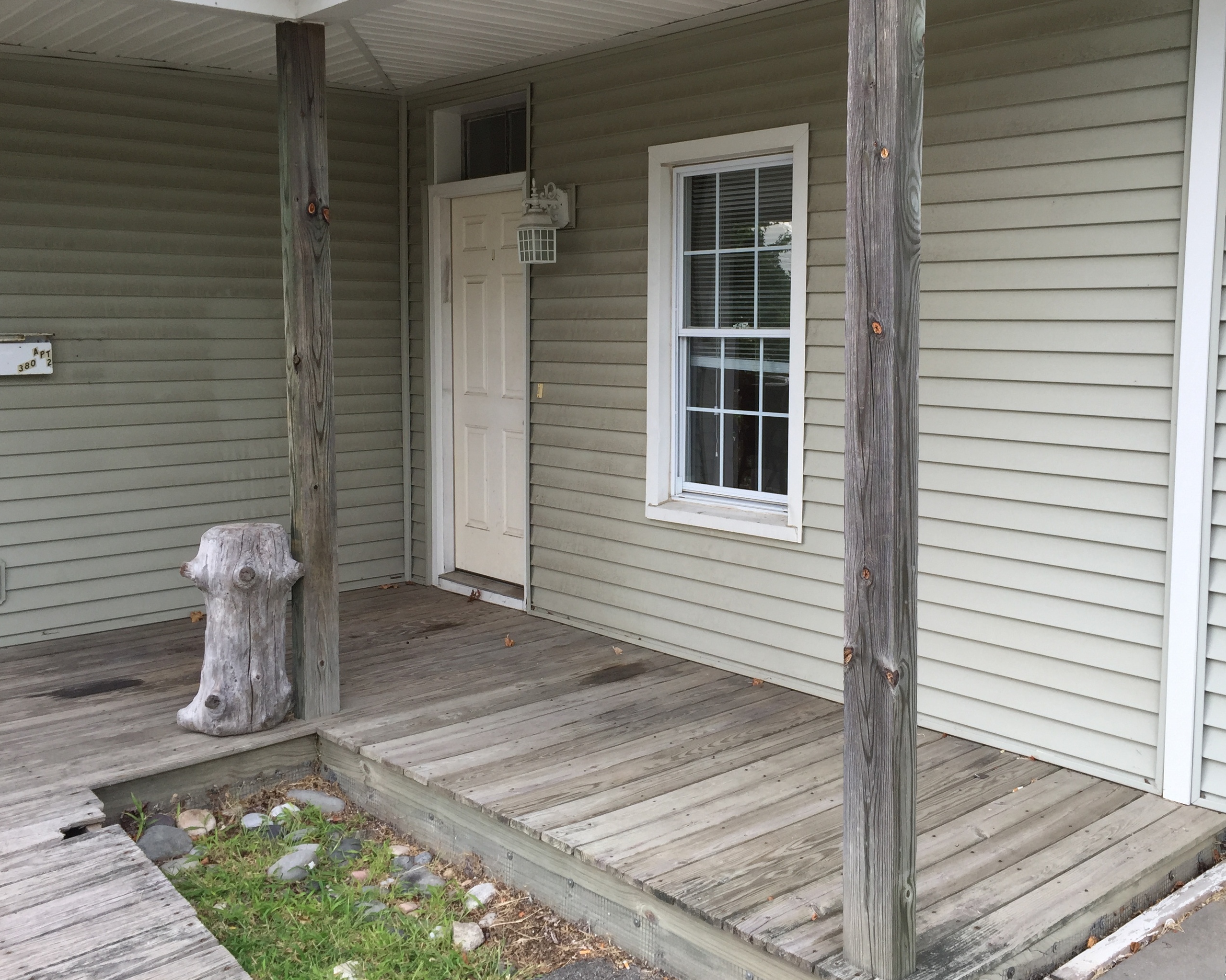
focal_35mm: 34
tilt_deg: -5.4
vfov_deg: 43.3
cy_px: 439
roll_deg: -1.4
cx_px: 707
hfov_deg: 52.6
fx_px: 1234
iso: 32
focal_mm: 4.15
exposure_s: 1/316
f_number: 2.2
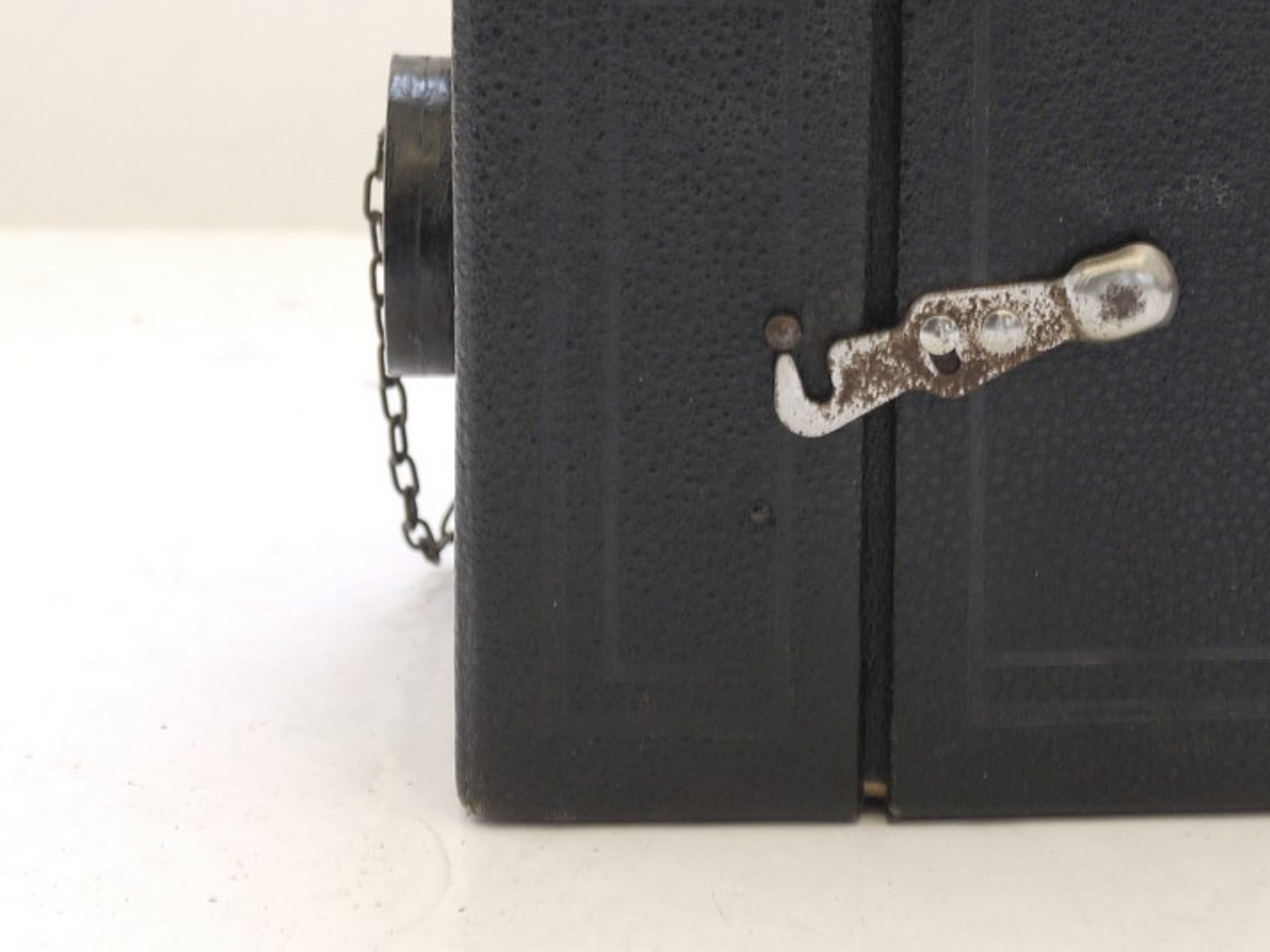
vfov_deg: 10.5
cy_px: 186
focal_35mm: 141
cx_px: 881
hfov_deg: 14.0
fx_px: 5172
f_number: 10
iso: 400
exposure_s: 1/5
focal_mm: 42
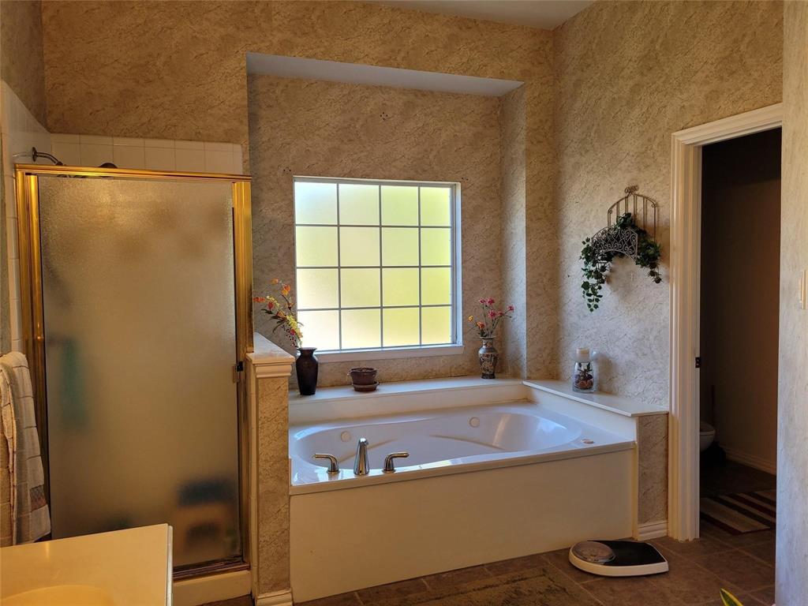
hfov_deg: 67.3
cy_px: 303
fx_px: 607
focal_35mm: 26
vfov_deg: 53.1
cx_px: 404
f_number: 1.8
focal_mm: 5.4
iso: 80
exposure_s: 1/119
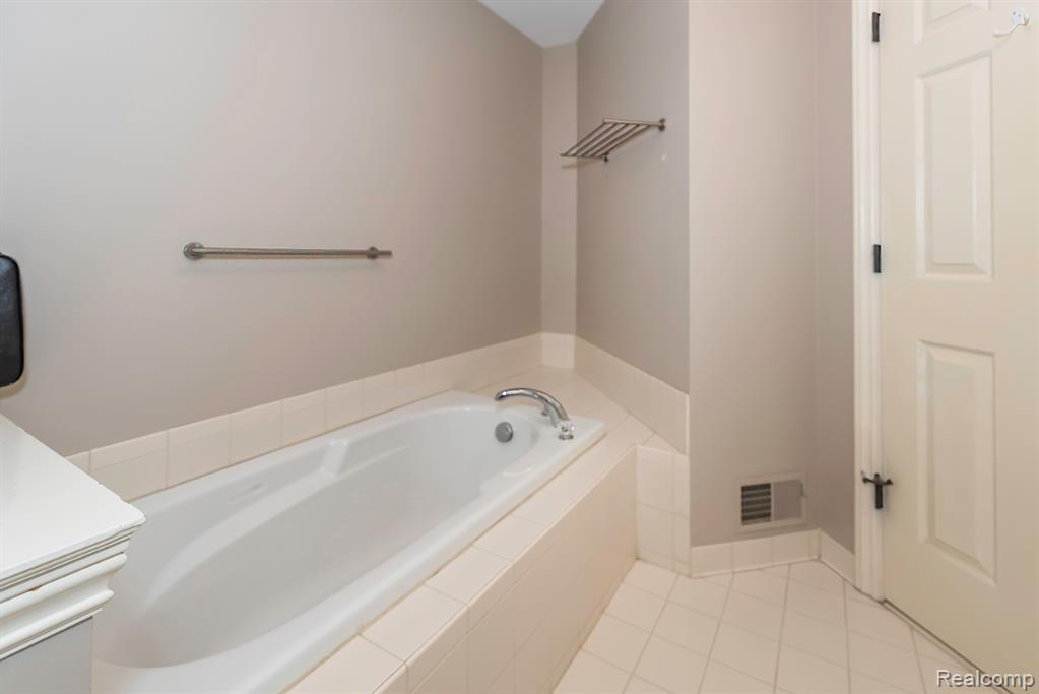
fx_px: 404
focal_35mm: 14
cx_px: 520
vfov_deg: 81.3
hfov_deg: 104.2
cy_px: 347
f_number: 3.2
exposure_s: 1/60
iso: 100
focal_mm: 14
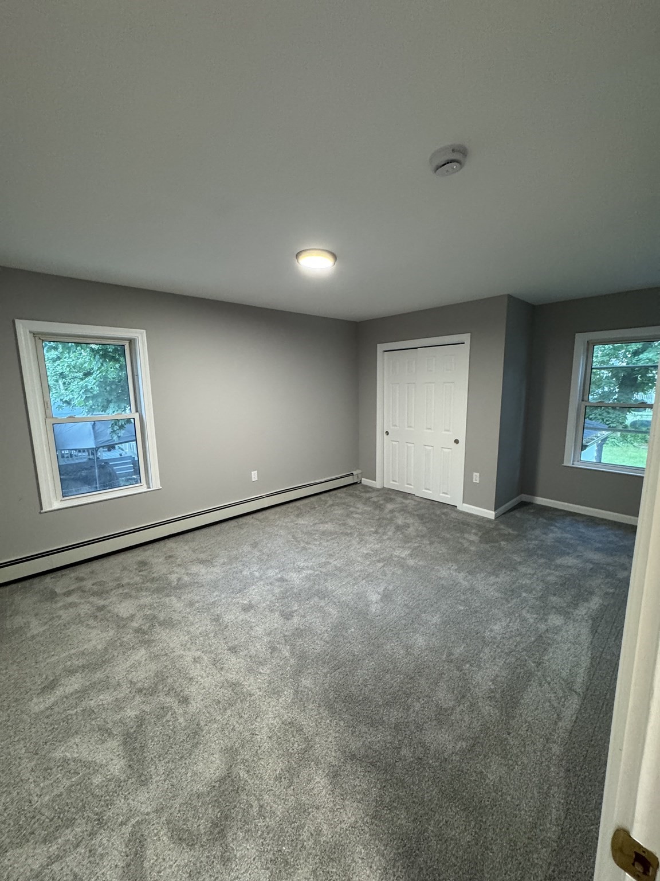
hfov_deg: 85.7
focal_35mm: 14
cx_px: 330
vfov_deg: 102.1
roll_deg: +1.1
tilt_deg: -9.2
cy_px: 440
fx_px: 356
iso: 500
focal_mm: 2.22
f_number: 2.2
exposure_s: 1/60
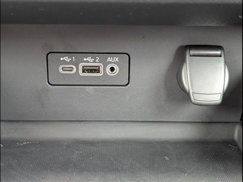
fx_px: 344
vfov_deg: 29.7
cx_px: 122
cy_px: 91
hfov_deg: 38.9
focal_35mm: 49
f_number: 1.68
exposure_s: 1/208
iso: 932
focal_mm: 6.9
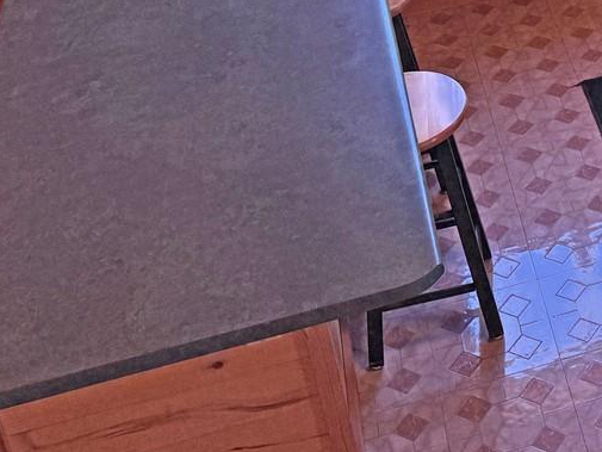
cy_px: -145
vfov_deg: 18.0
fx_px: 1322
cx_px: 737
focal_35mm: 76
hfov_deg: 23.3
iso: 80
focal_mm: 6.76
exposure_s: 1/488
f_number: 1.78
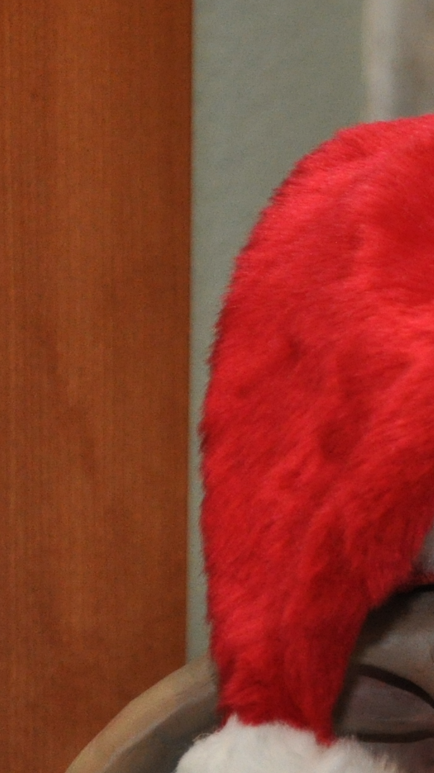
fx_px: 7899
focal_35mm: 386
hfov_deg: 3.1
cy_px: 787
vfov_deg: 5.6
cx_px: 845
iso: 800
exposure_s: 1/60
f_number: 5.3
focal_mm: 70
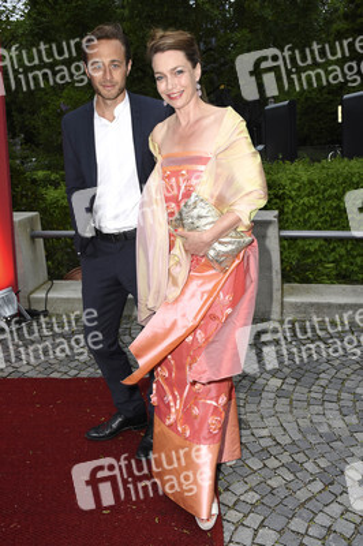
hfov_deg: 39.9
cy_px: 273
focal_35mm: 33
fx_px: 500
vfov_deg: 57.3
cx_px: 182
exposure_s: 1/60
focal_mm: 22
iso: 400
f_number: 5.6
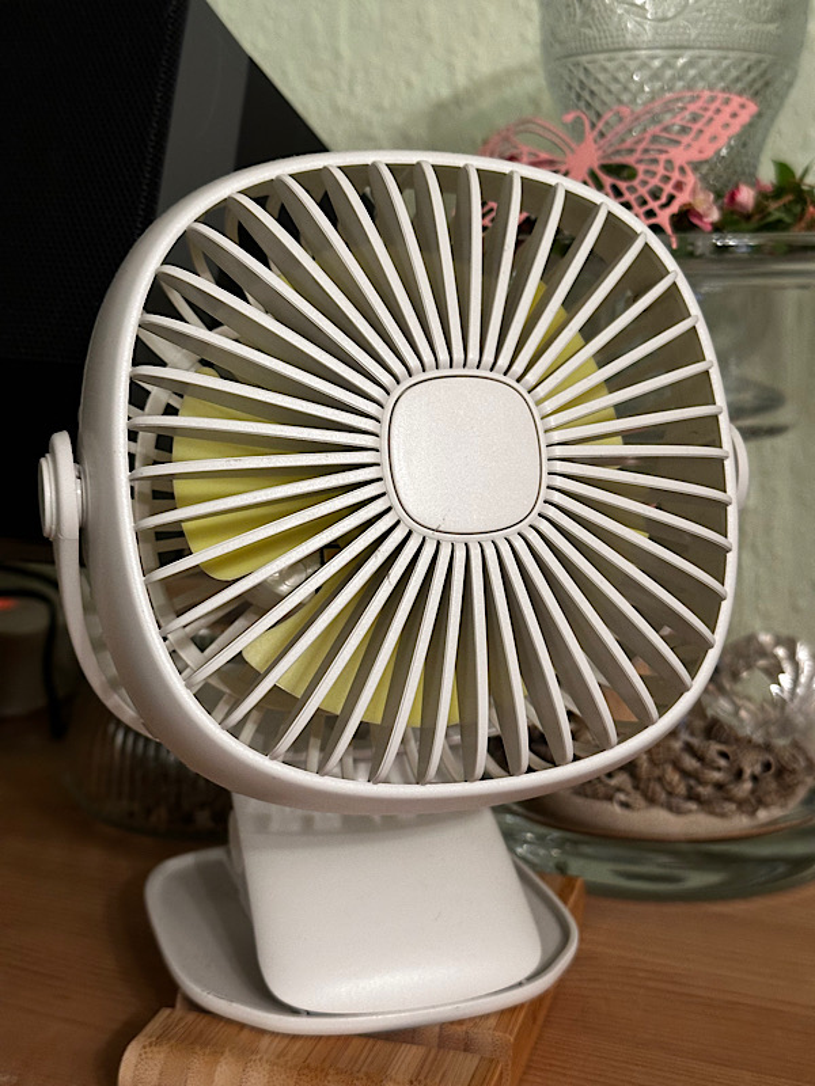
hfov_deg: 30.3
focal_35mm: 48
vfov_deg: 39.7
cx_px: 408
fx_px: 1507
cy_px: 543
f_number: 1.78
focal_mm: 6.86
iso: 250
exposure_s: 1/48
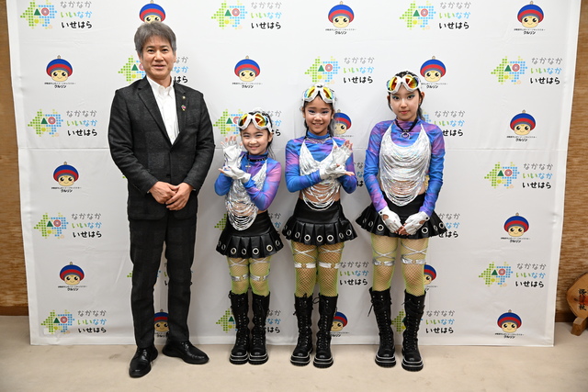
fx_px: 572
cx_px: 294
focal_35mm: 35
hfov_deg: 54.4
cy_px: 196
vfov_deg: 37.9
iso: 1600
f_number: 4.2
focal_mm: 35
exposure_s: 1/125
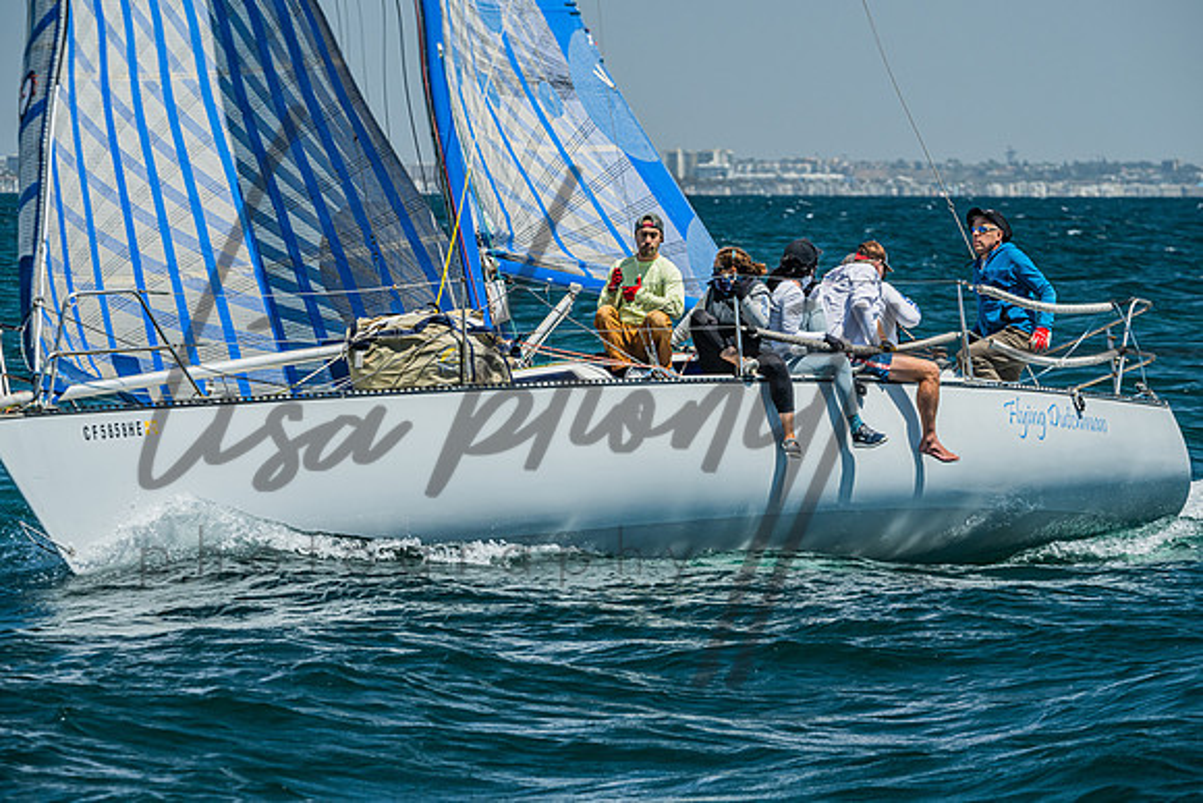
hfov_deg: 8.8
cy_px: 401
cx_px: 622
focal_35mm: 233
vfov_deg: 5.9
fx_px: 7792
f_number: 9
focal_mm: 220
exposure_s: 1/640
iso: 320
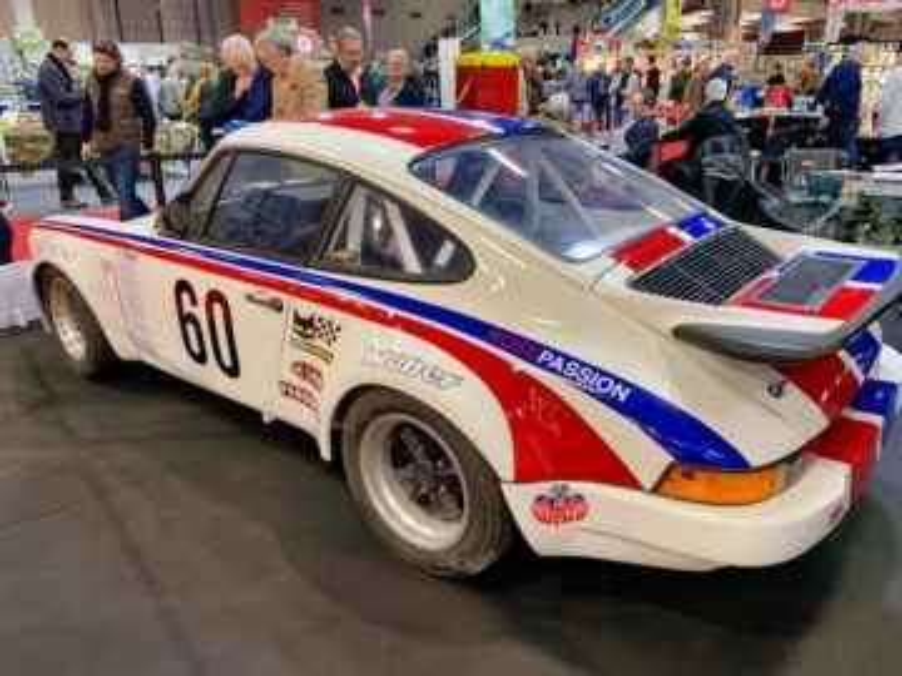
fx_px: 677
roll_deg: -0.3
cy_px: 338
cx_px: 451
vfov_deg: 53.1
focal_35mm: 26
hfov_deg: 67.3
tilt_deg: -19.3
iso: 100
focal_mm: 4.25
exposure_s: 1/50
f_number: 1.8
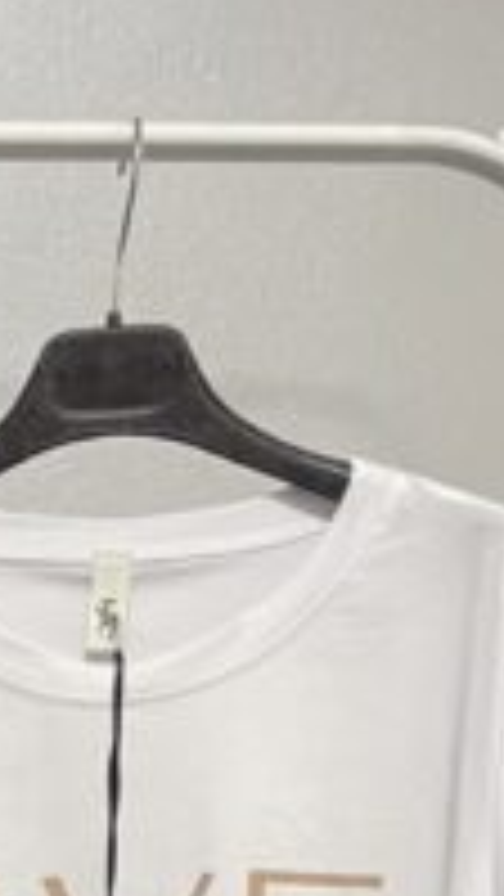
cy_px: 1666
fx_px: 2707
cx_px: -369
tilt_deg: -10.9
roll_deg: -0.1
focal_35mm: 114
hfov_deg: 10.1
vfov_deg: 15.7
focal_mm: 4.2
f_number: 1.6
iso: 100
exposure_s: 1/50
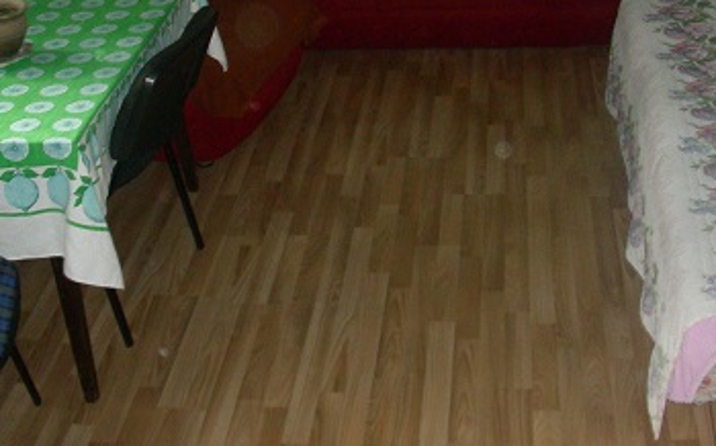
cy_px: 54
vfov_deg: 19.6
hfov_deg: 31.5
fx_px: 1267
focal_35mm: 65
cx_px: 397
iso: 200
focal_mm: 6.3
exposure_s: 1/60.1
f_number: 3.5
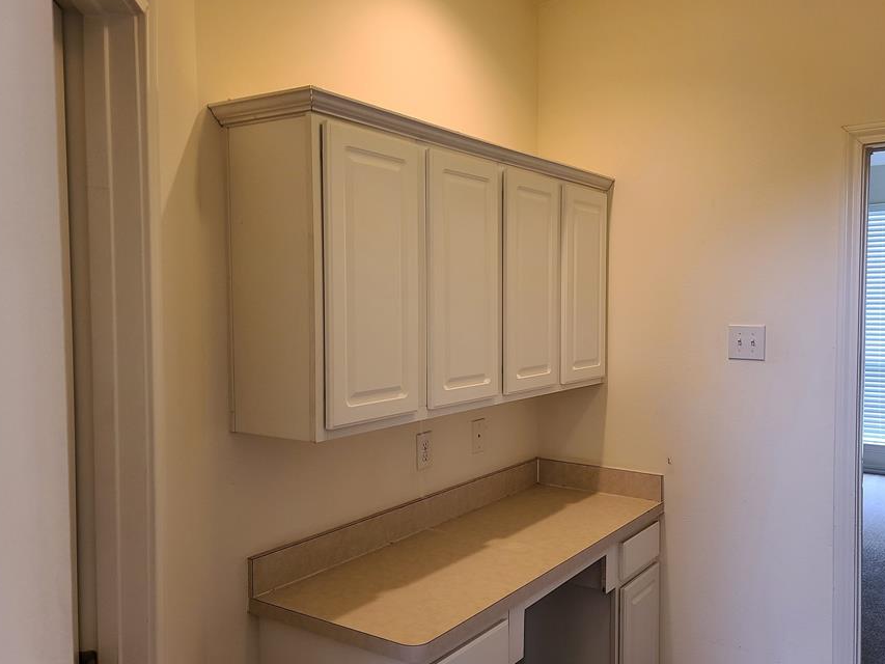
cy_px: 349
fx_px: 767
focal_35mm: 30
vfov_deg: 46.8
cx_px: 500
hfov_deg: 59.7
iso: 200
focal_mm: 7
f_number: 1.8
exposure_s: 1/39
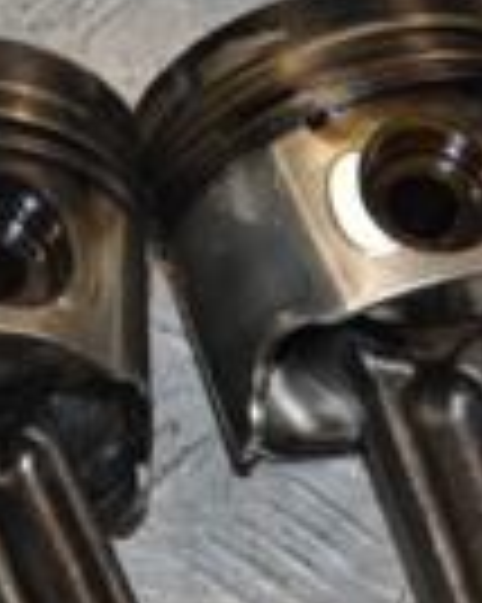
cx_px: -176
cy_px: 441
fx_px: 3142
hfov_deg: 8.6
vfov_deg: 11.0
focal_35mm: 176
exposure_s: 1/200
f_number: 6.3
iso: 800
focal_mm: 28
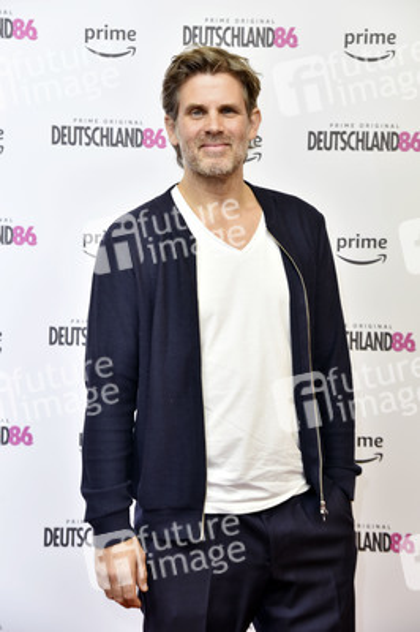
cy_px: 316
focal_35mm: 70
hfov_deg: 19.4
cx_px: 210
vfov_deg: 28.9
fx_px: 1227
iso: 1000
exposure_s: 1/160
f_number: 5.6
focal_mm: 70
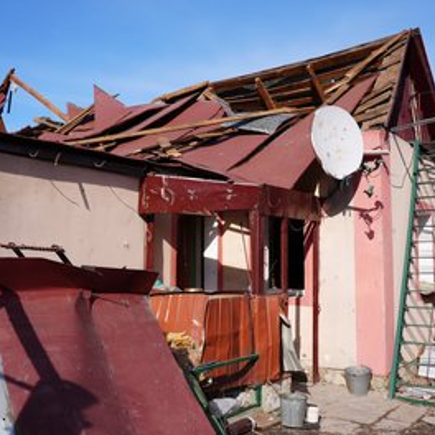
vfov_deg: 46.0
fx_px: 512
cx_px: 196
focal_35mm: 36
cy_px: 218
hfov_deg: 46.0
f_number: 10
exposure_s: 1/160
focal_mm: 28
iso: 80
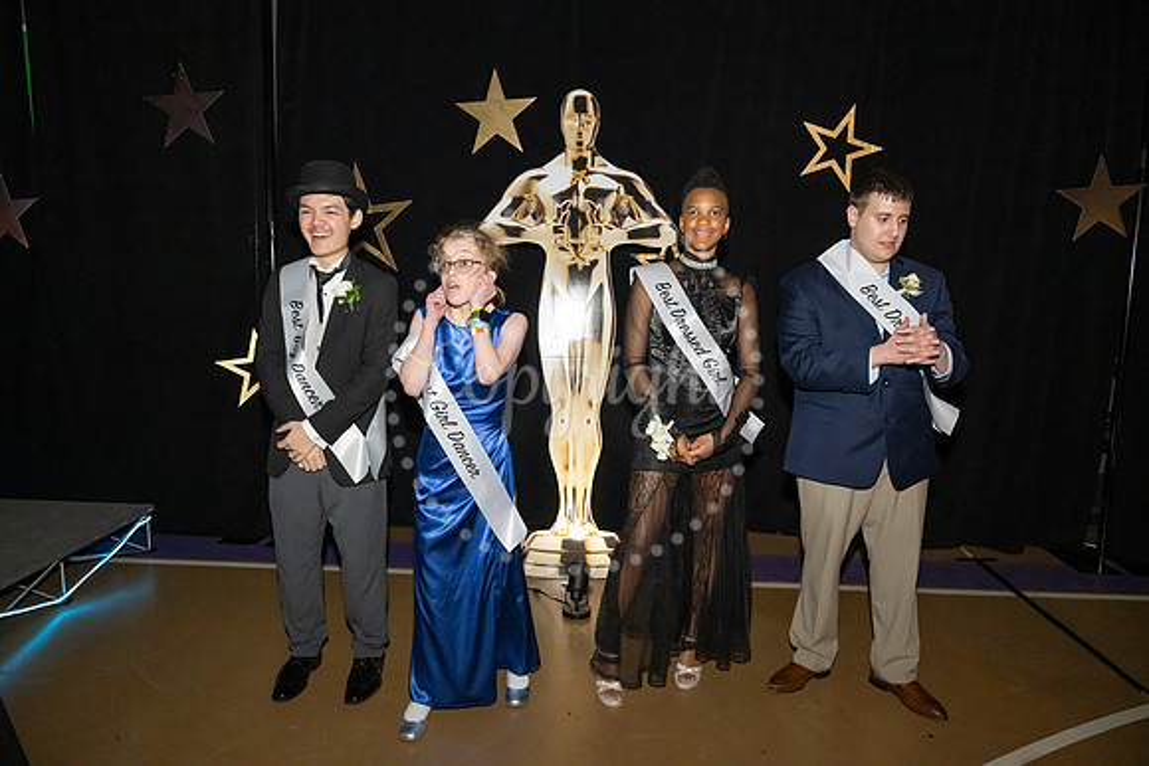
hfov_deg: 73.7
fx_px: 766
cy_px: 383
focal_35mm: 24
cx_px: 574
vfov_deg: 53.2
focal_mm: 24
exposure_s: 1/125
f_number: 5.6
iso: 6400
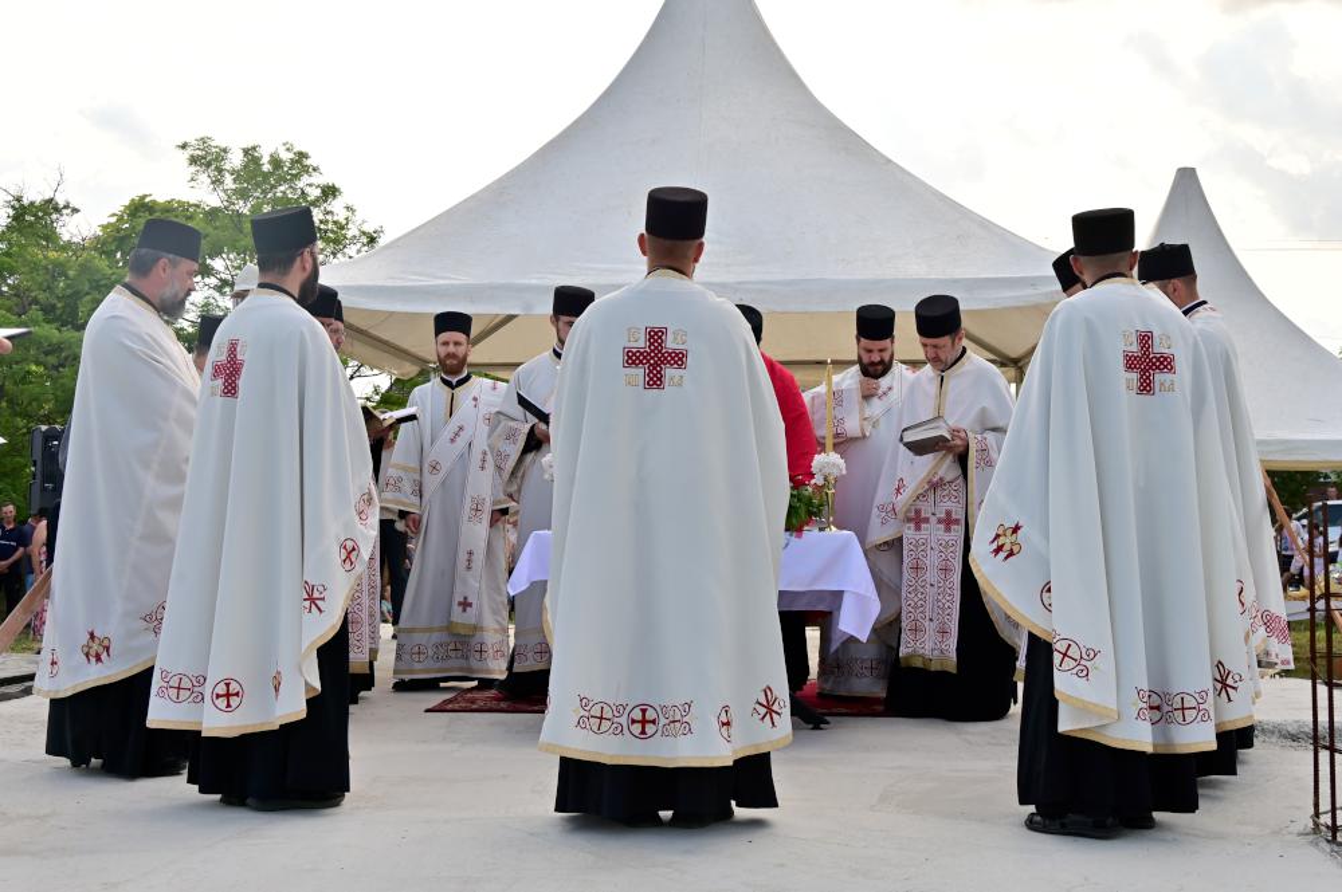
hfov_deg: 46.4
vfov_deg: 31.8
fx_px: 1564
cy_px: 446
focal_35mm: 42
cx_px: 671
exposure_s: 1/400
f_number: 8
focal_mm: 42
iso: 200
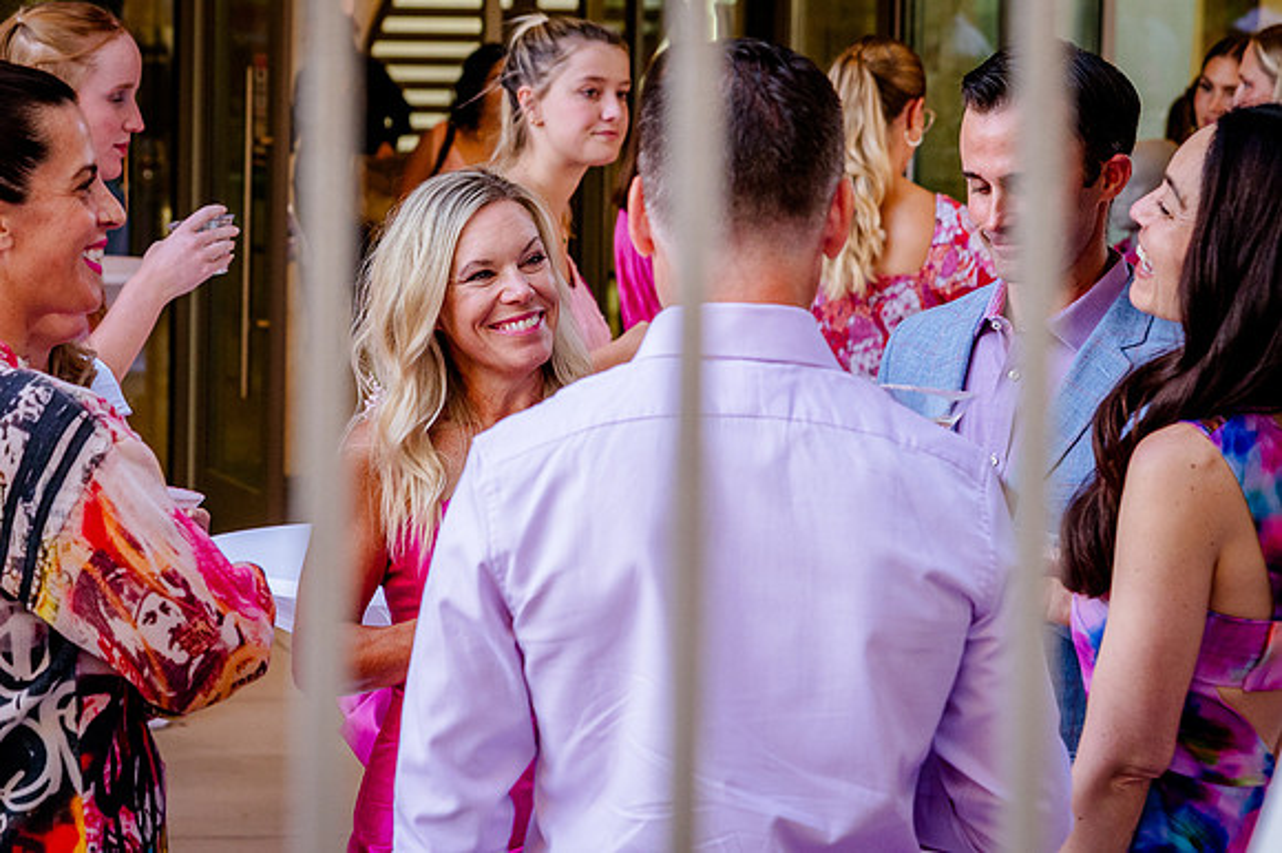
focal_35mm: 131
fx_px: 4672
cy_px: 454
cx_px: 256
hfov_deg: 15.5
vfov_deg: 10.4
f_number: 5.6
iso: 1600
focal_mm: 82
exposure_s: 1/320
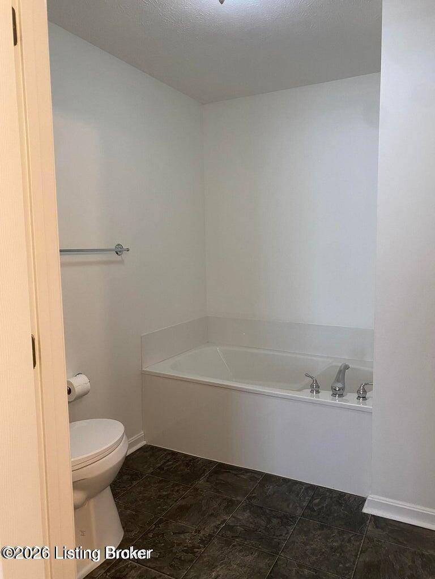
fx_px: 436
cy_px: 290
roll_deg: +1.8
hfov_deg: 53.1
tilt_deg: -5.0
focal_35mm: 26
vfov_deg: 67.3
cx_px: 218
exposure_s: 1/60
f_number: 1.8
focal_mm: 4.25
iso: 100
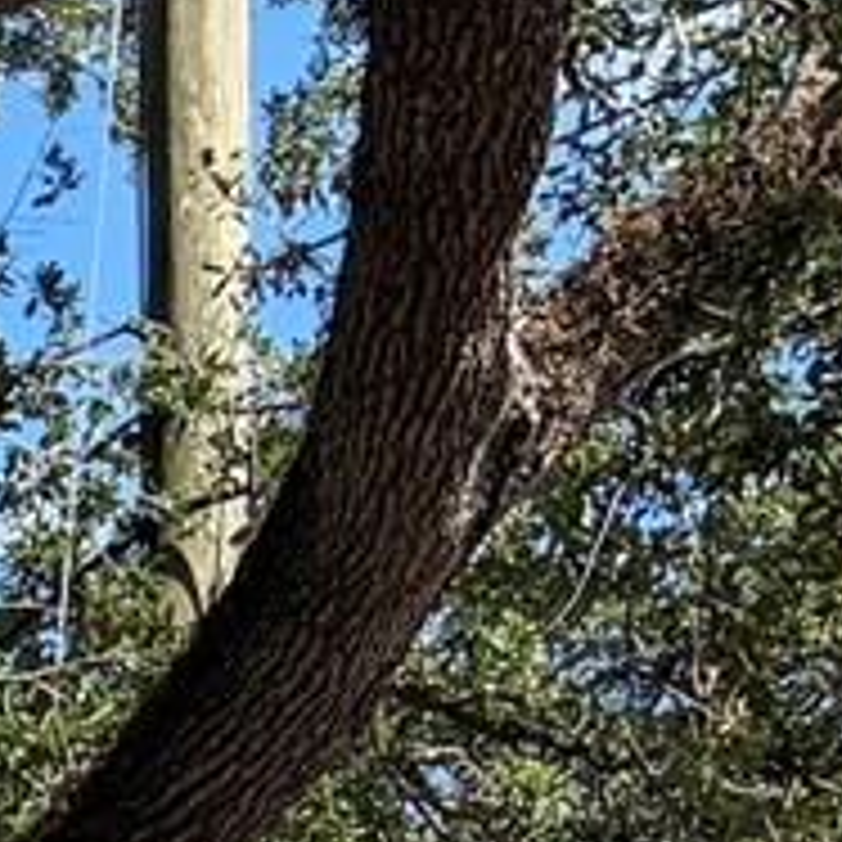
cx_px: -1972
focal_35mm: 197
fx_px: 5421
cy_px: 2458
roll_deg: +0.3
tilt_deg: +0.7
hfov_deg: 7.4
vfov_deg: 7.8
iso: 50
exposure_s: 1/1799
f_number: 1.6
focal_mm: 5.96
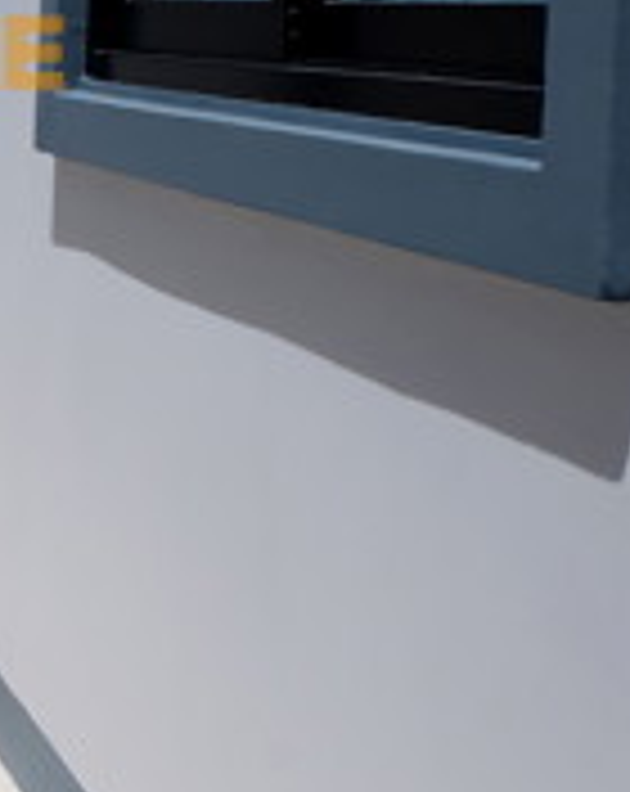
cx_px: -468
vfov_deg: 24.1
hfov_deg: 16.8
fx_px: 1801
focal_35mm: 77
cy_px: 86
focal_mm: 16
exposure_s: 1/350
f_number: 16
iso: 400
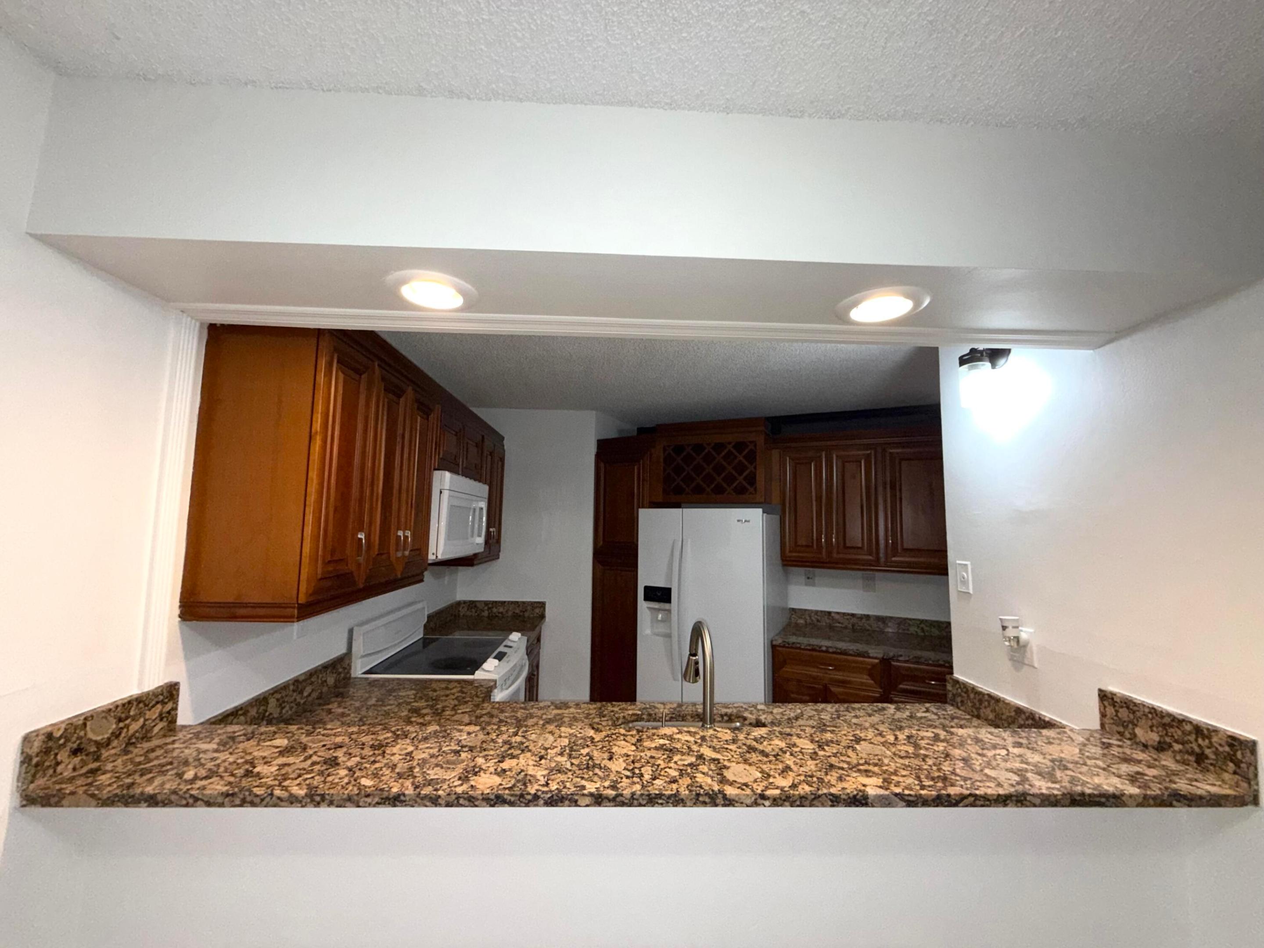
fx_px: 511
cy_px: 474
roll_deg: -0.6
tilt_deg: +6.1
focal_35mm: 14
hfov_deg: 102.1
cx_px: 632
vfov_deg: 85.7
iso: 100
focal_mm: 2.22
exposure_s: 1/60
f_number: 2.2
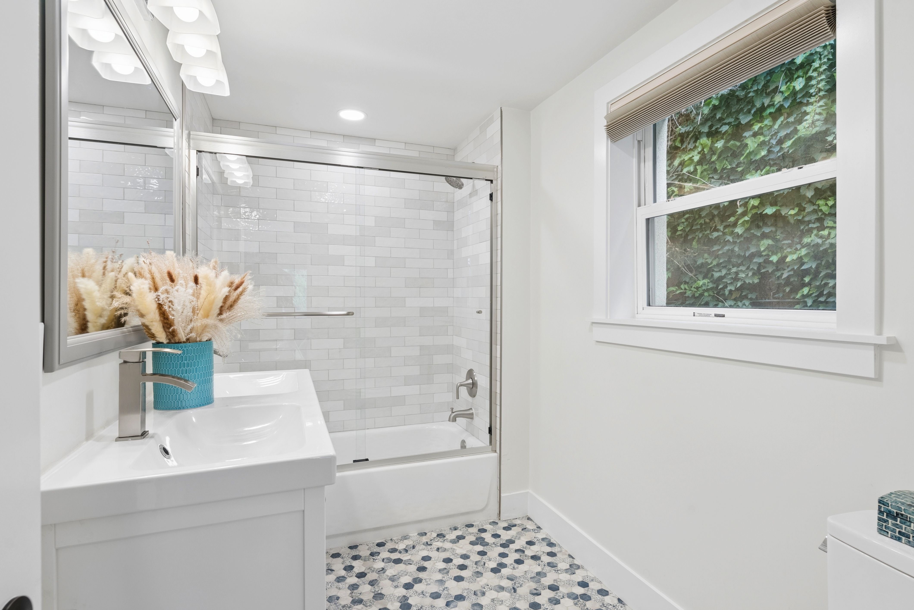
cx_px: 457
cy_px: 305
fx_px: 457
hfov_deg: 90.0
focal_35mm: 18
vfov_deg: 67.5
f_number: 8
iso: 500
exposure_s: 1/40
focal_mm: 18
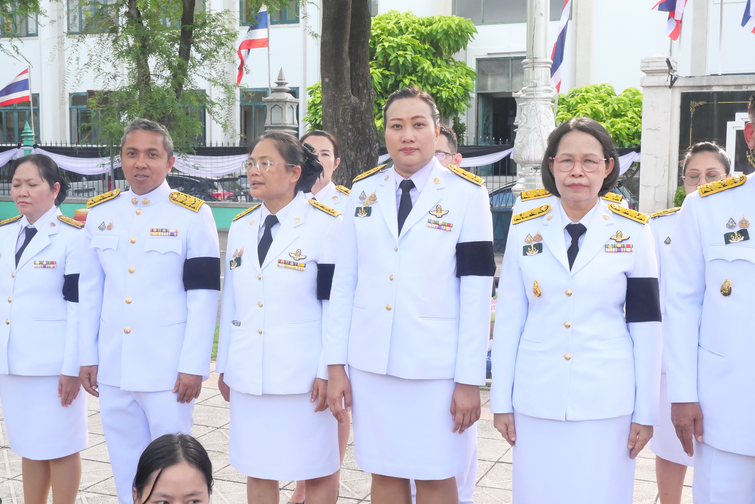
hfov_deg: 43.6
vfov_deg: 29.9
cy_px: 252
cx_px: 378
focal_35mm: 45
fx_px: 944
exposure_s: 1/400
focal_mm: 22
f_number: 9
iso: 3200
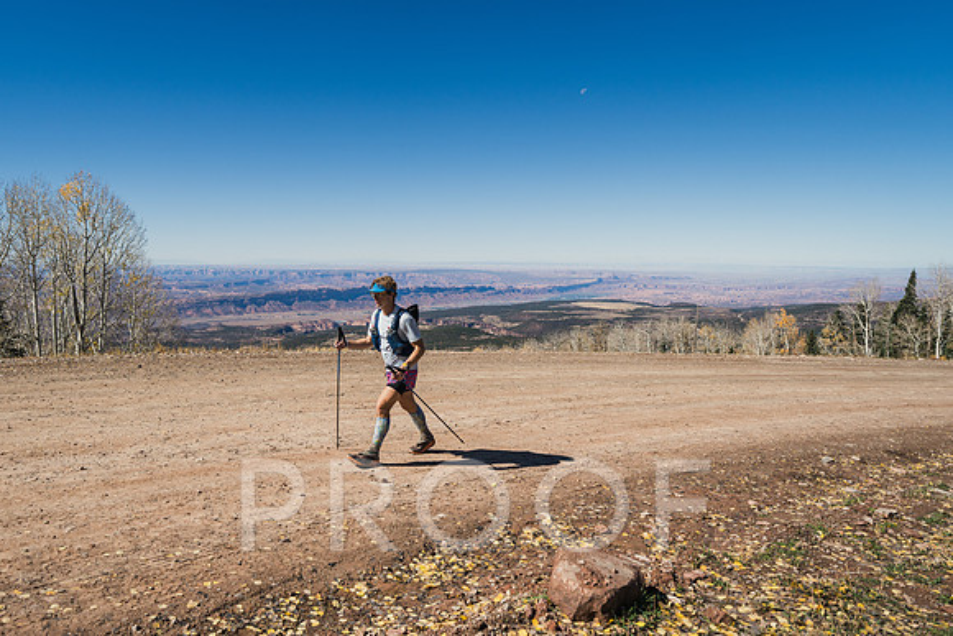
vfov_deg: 52.6
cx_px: 391
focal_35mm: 24
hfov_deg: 72.4
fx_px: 643
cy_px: 337
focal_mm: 20
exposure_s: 1/5000
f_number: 2.8
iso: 160
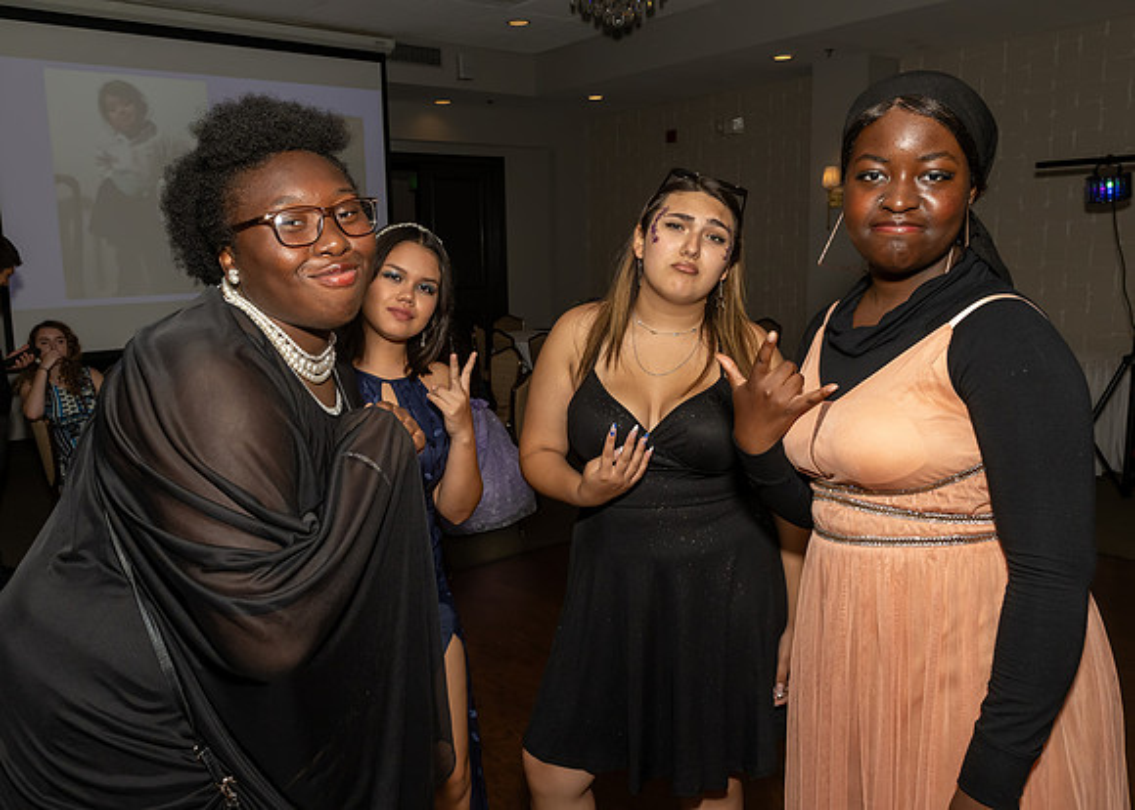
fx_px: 874
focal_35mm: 27
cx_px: 525
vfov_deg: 49.7
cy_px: 391
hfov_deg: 65.9
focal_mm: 17
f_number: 7.1
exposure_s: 1/250
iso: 1000
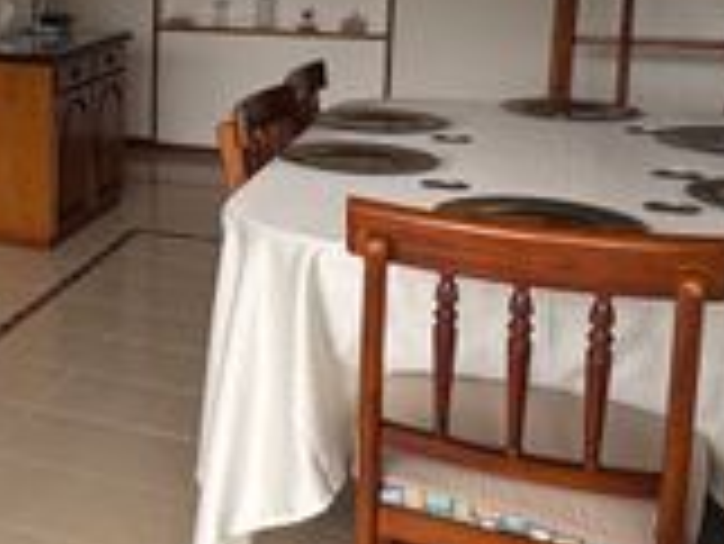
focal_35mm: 58
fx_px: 1214
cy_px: 85
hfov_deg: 29.6
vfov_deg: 24.7
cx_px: -88
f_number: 2.2
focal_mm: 2.22
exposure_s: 1/171
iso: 40
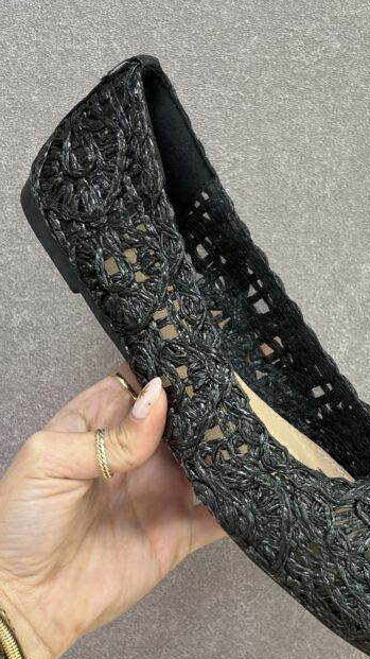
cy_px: 349
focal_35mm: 73
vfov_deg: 29.0
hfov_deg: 16.5
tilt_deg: -16.6
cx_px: 268
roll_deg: +0.8
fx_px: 1274
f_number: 1.6
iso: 80
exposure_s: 1/50
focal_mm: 5.96
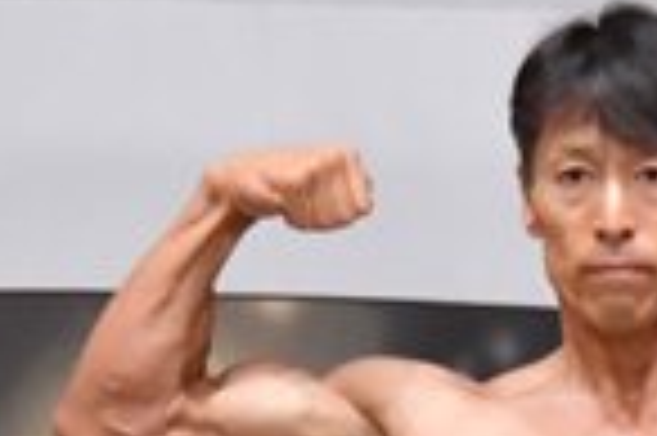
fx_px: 20982
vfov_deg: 1.2
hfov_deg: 1.8
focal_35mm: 1151
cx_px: 506
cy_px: 984
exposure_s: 1/400
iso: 6400
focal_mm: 145
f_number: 5.6
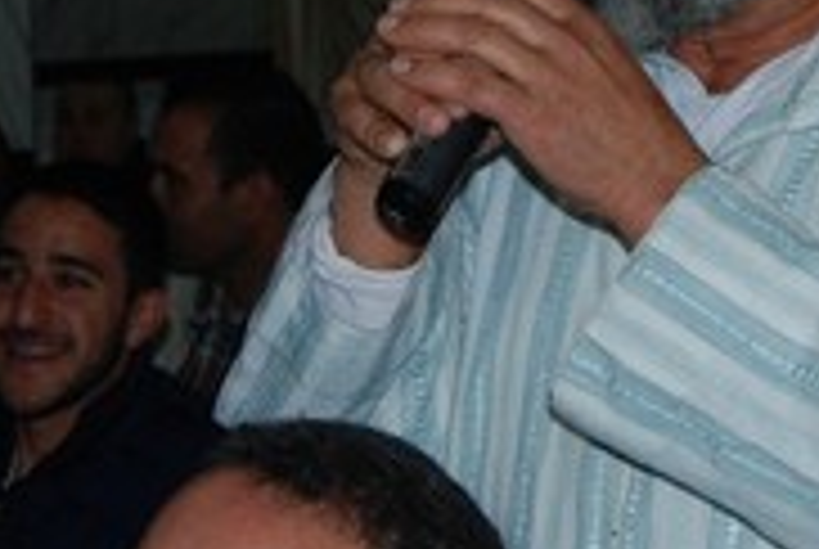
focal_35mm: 148
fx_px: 3372
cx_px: 500
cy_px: 176
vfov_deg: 9.3
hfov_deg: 13.8
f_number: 4.2
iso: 200
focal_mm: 28
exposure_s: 1/60
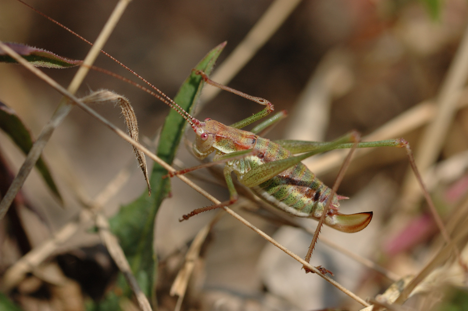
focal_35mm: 158
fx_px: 2046
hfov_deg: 13.0
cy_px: 156
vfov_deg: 8.7
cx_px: 234
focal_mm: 105
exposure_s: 1/640
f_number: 9
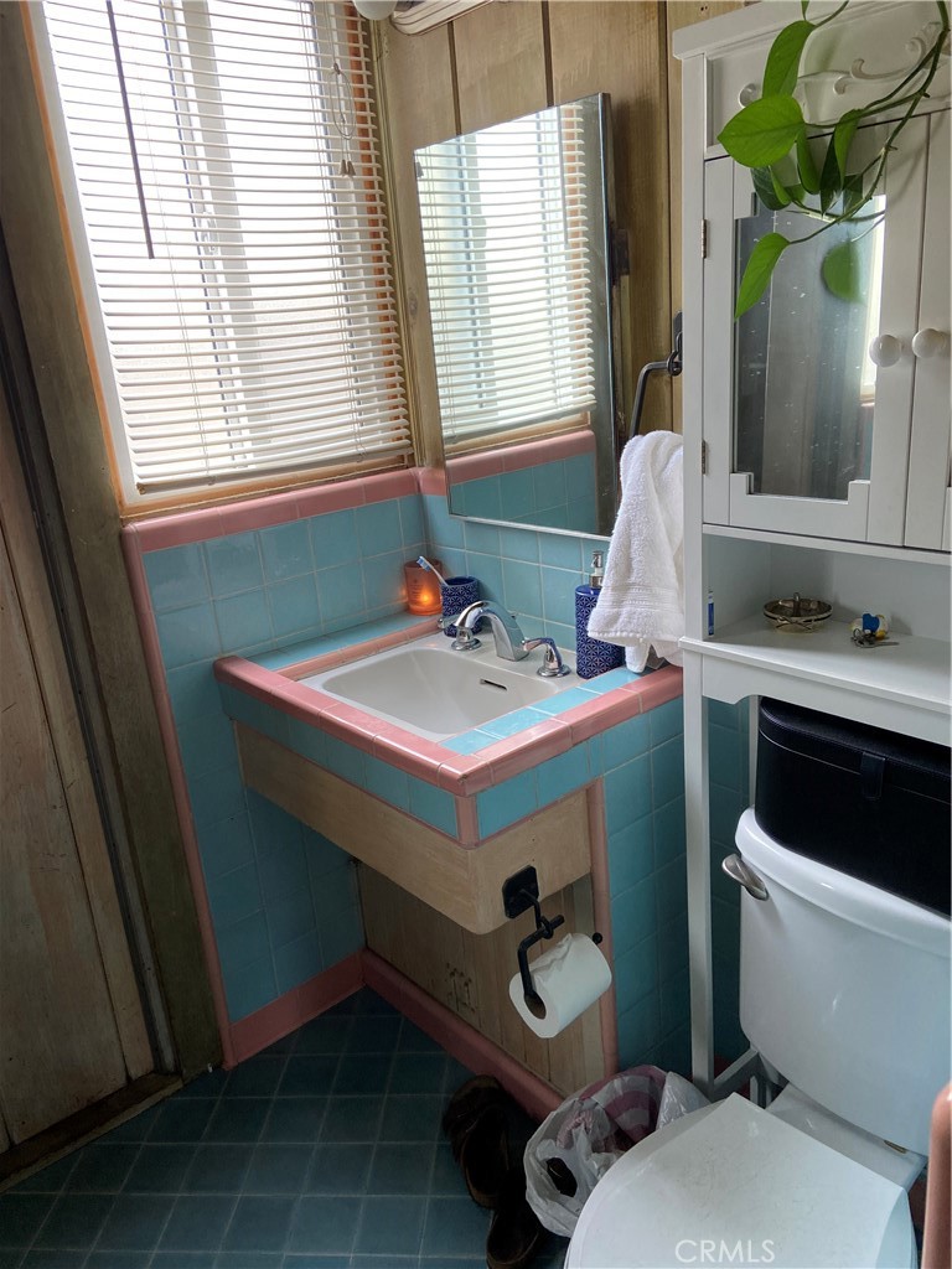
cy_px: 634
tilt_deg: -16.9
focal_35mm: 26
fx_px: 953
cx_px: 476
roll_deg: +5.4
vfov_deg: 67.3
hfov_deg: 53.1
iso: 100
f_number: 1.8
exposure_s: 1/121
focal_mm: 4.25
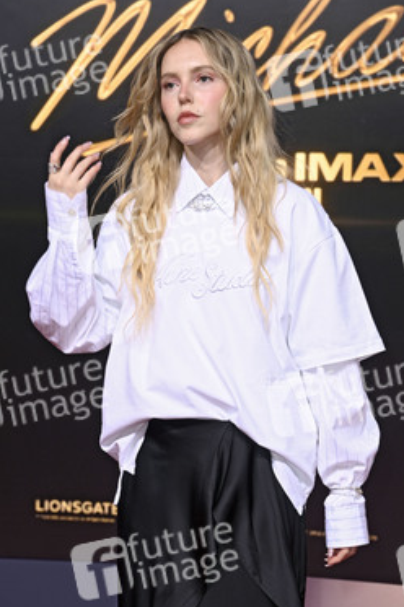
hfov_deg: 10.2
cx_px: 202
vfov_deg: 15.3
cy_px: 317
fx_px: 2260
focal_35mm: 134
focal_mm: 125
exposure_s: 1/250
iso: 400
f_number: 6.3
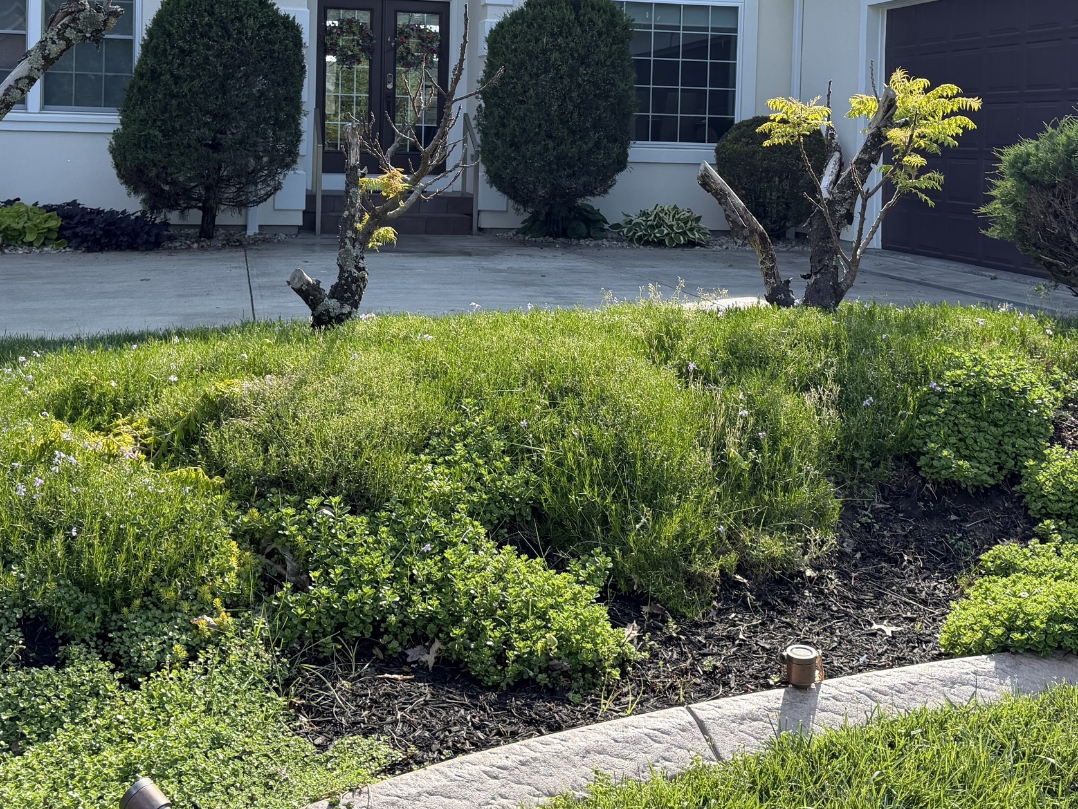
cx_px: 568
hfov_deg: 42.9
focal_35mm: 44
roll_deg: -1.6
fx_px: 1370
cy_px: 161
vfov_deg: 32.0
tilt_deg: -0.6
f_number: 1.78
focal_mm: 6.76
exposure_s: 1/1091
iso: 100
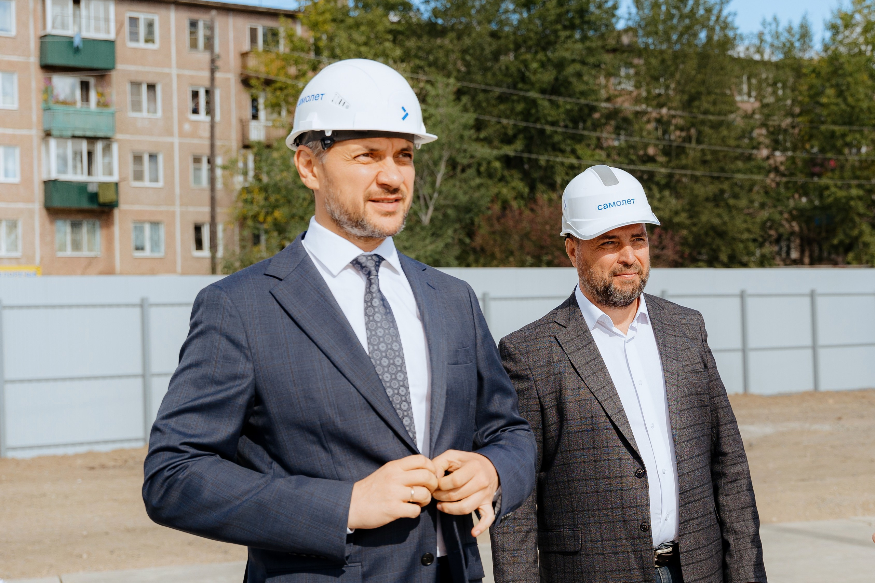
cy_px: 296
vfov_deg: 19.7
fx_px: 1680
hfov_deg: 29.0
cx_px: 592
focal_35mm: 69
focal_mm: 38.9
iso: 100
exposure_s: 1/1000
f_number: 3.5
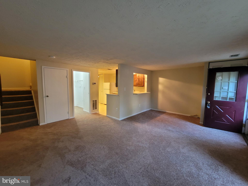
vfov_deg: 89.9
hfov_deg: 106.2
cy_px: 93
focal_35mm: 13
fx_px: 93
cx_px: 124
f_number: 2.2
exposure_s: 1/29
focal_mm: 2.2
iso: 320
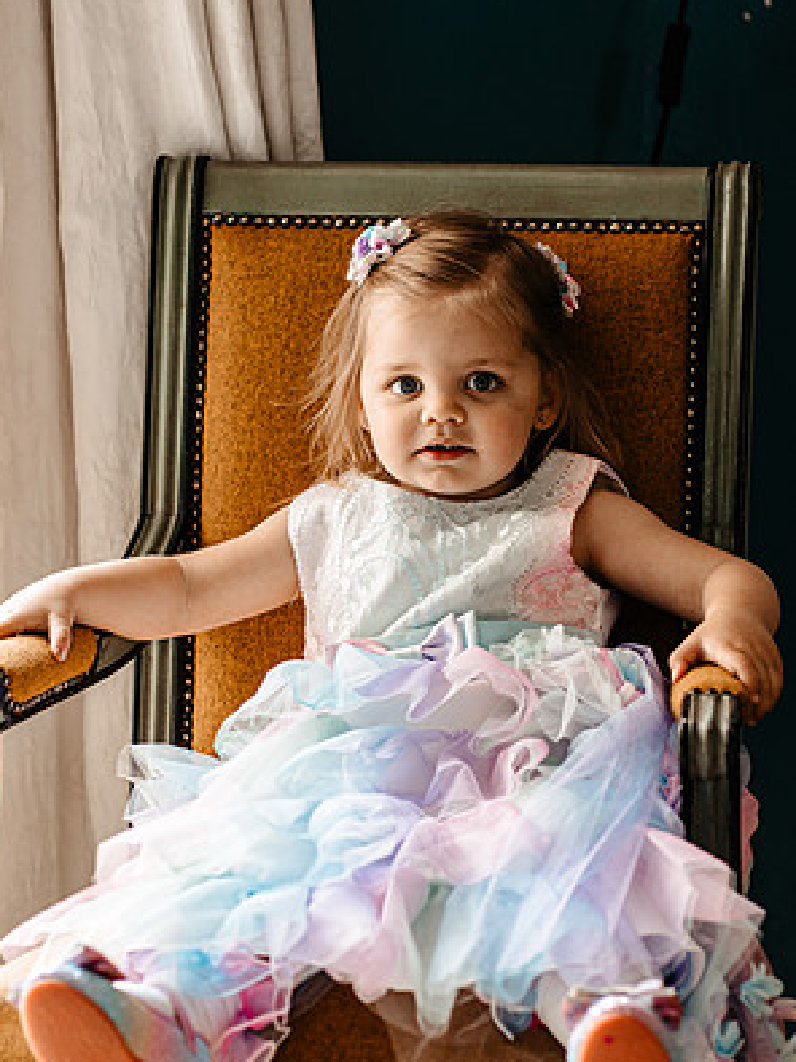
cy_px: 524
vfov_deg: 14.2
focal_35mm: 139
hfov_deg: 10.7
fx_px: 4264
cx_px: 395
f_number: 2.8
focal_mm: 85
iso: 320
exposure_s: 1/160
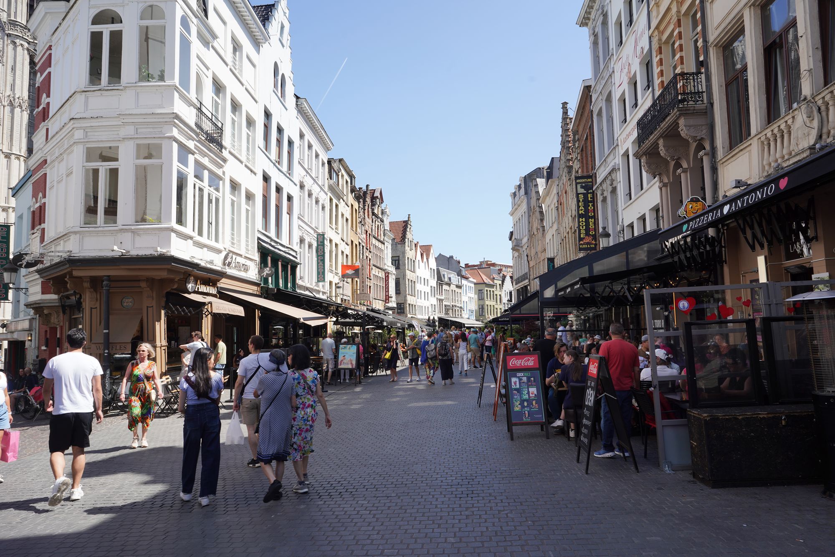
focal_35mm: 24
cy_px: 278
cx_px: 418
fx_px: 557
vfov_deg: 53.1
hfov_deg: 73.7
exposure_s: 1/100
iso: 100
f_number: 11
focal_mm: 24
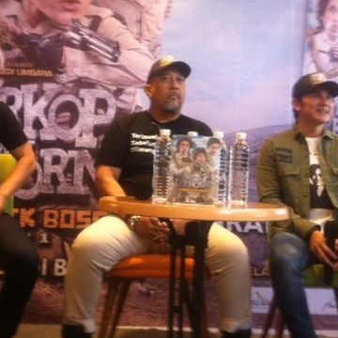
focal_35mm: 60
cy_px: 124
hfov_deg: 28.6
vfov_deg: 28.5
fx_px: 663
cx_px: 163
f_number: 2.8
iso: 80
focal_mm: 3.85
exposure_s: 1/20
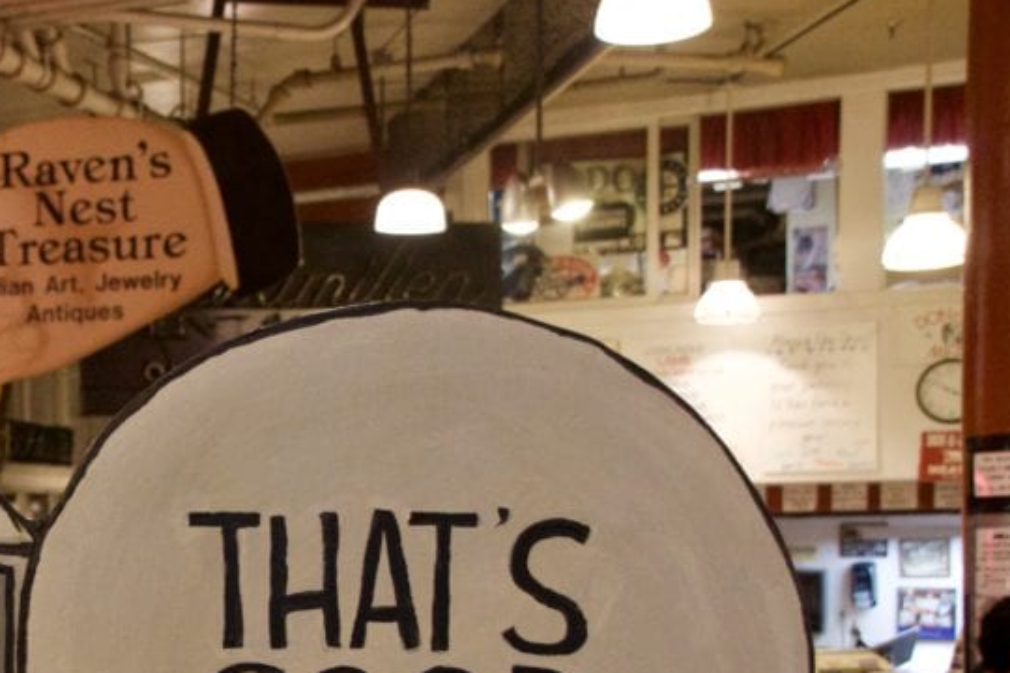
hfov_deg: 26.4
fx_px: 2076
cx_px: 95
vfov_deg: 18.2
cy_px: 560
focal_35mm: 74
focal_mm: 26
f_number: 5.6
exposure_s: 1/80
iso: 3200
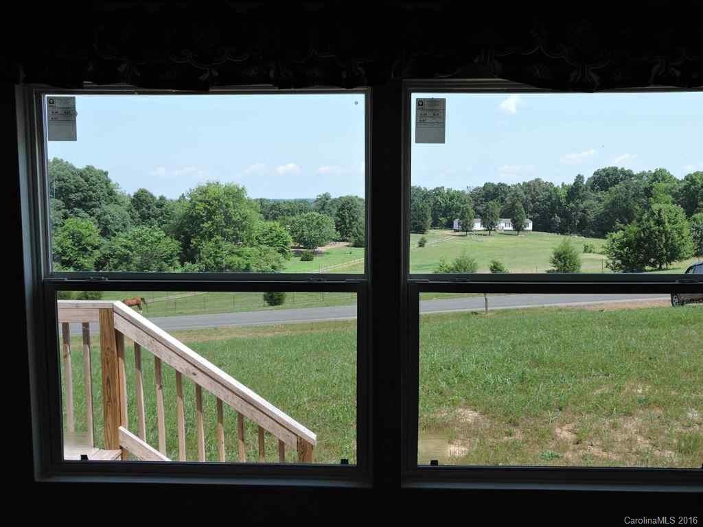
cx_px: 352
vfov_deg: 42.9
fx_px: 670
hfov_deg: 55.4
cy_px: 264
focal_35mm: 33
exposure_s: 1/400
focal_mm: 5.9
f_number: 3.6
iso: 100
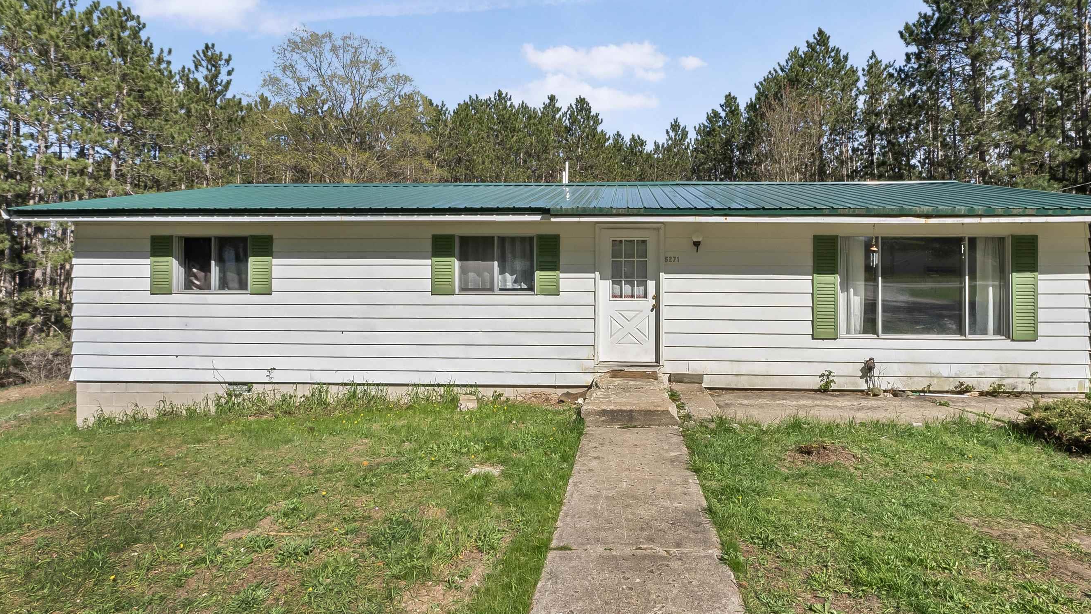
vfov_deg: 63.7
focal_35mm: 17
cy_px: 270
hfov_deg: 95.6
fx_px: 492
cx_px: 597
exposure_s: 1/400
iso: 640
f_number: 20
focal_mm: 14
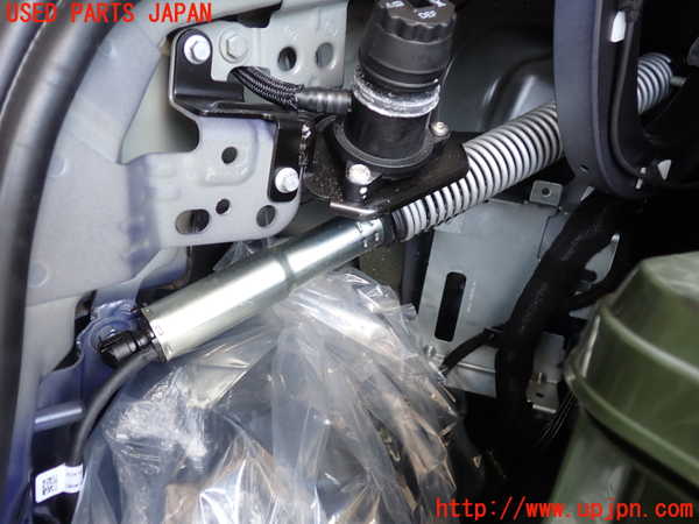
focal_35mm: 30
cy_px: 262
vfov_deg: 46.8
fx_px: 606
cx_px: 350
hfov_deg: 60.0
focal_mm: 5.4
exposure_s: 1/60
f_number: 2.3
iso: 125
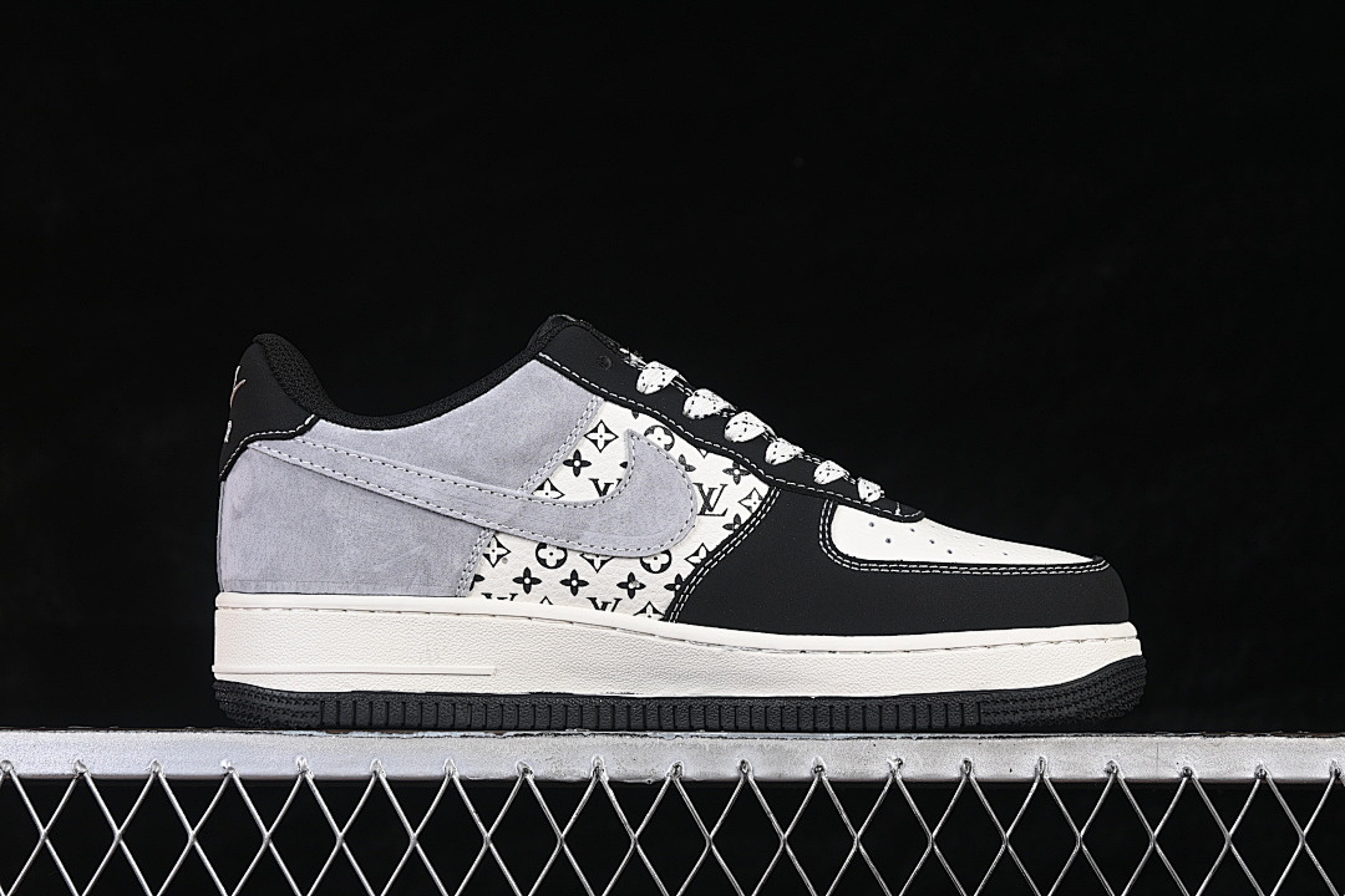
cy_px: 448
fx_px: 2802
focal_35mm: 75
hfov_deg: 27.0
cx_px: 672
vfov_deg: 18.2
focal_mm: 50
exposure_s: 1/80
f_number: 7.1
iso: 160
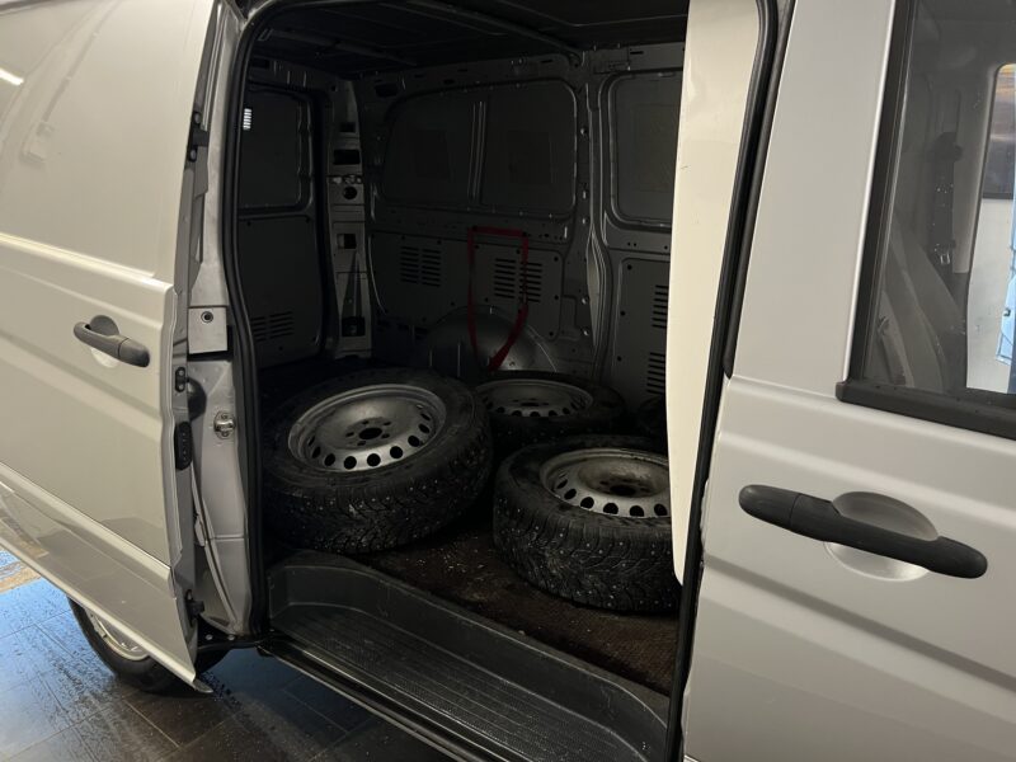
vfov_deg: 53.1
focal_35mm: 26
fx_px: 763
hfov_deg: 67.3
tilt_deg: -16.0
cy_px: 381
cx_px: 508
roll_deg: -0.9
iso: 160
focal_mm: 5.7
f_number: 1.5
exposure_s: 1/50
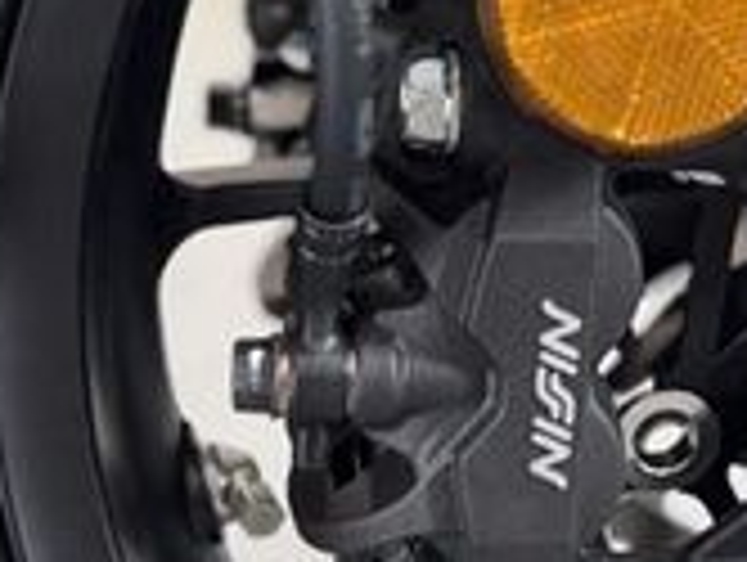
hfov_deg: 18.4
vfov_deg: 14.8
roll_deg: +2.3
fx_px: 2161
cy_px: 243
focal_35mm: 100
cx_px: 940
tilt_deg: -19.1
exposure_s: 1/50
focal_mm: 5.96
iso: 500
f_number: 1.6
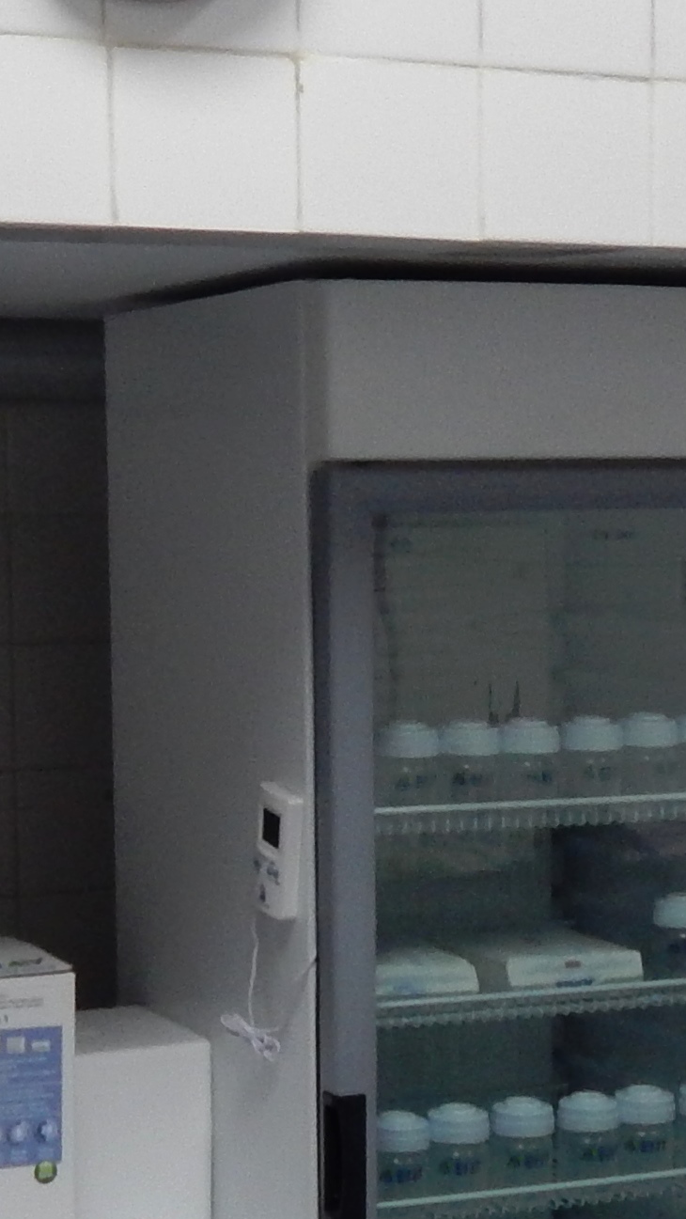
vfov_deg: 23.8
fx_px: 2877
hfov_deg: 13.6
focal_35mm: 89
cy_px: 796
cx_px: 489
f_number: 3
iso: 180
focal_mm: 4
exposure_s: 1/30
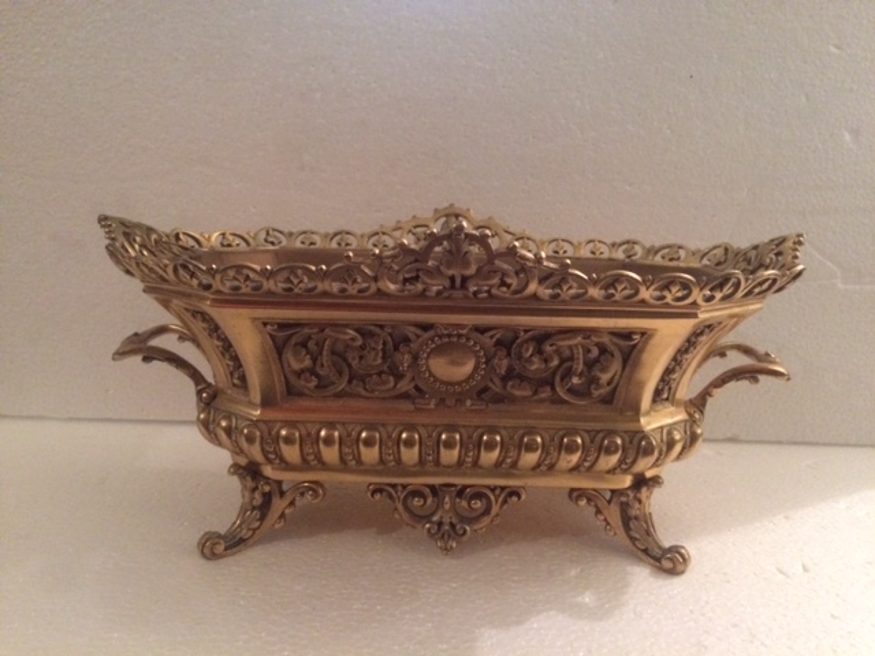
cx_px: 438
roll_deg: -1.8
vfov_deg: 48.2
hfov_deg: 61.7
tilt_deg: -11.6
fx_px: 733
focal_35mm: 29
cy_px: 328
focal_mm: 4.15
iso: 400
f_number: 2.2
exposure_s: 1/15
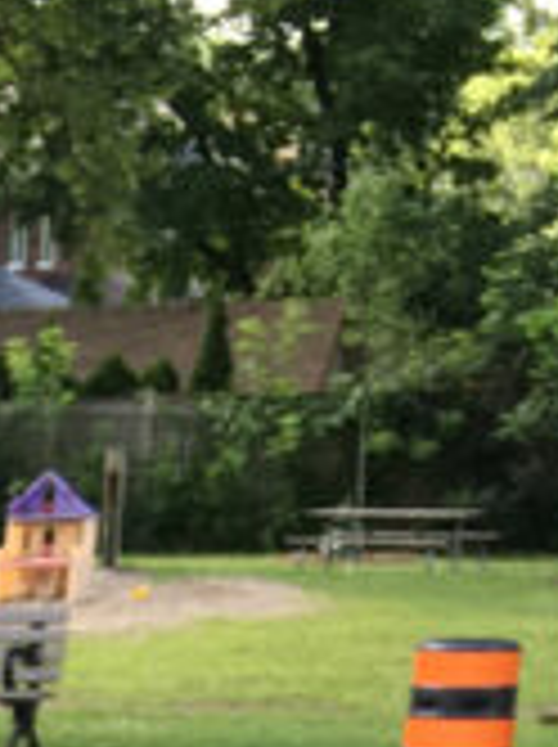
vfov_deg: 9.1
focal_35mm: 179
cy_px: 2169
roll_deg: +1.2
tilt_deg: -25.9
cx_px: -814
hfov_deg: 7.7
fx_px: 3857
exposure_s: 1/137
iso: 25
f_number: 2.2
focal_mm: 4.15
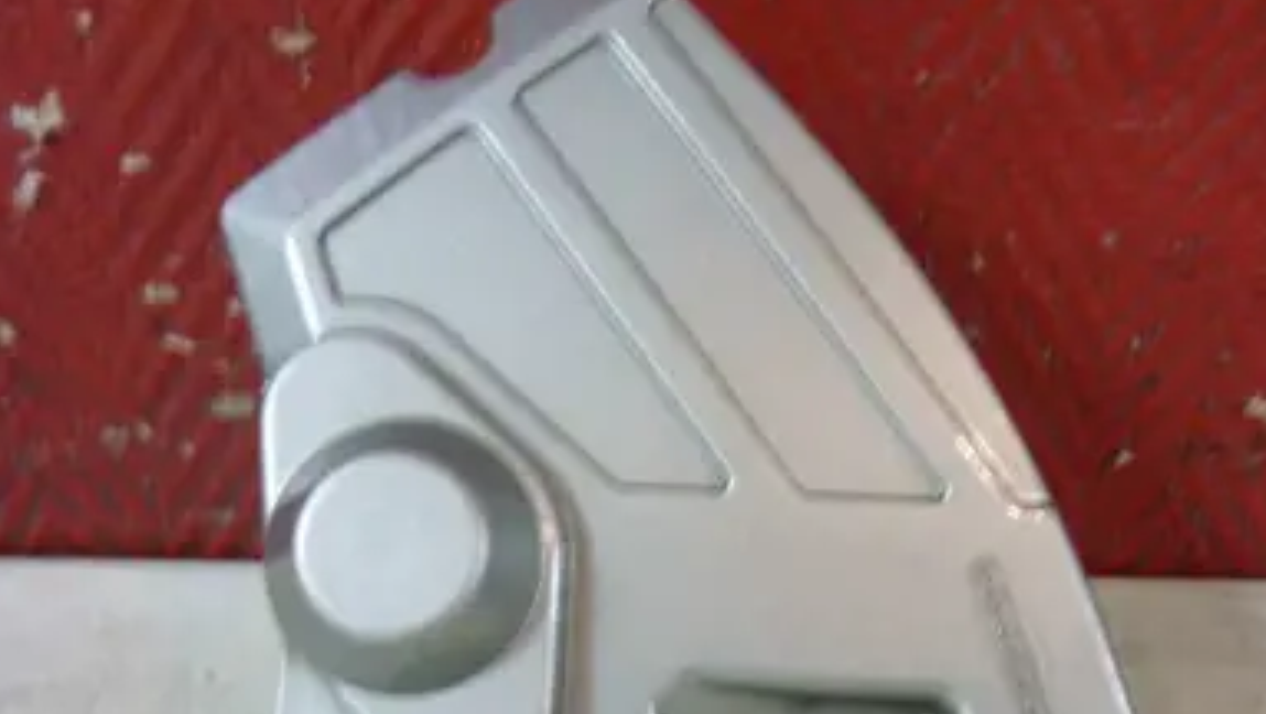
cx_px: 688
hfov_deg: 45.4
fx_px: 1512
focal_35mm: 45
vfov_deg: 26.5
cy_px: 450
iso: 400
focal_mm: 5.5
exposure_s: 1/8
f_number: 2.8
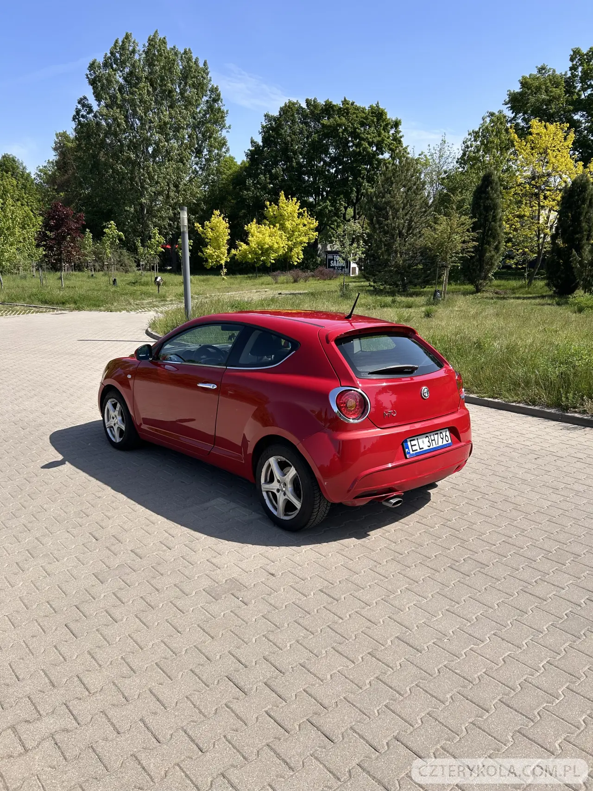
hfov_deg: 53.1
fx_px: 594
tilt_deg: -12.7
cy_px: 396
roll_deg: -0.7
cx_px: 296
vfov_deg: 67.3
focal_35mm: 26
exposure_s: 1/3257
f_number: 1.5
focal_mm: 5.7
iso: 50
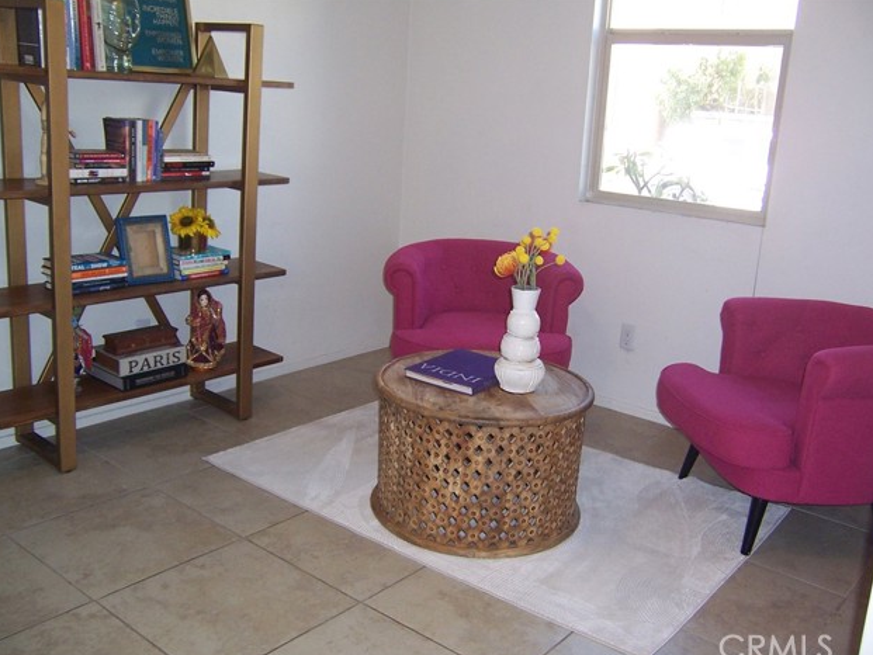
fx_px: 858
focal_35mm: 34
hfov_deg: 53.9
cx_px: 436
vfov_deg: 41.8
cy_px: 330
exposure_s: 1/60
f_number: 2.8
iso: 140
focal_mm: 5.5
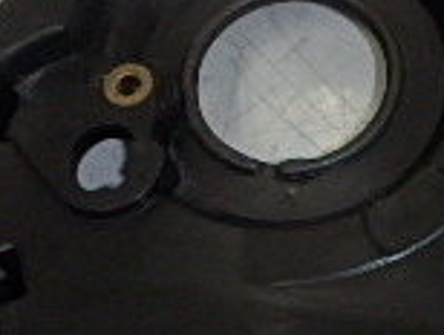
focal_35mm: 87
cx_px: 525
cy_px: 257
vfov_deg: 16.9
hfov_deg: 21.0
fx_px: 1118
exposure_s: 1/30
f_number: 3.5
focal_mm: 3.7
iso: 160
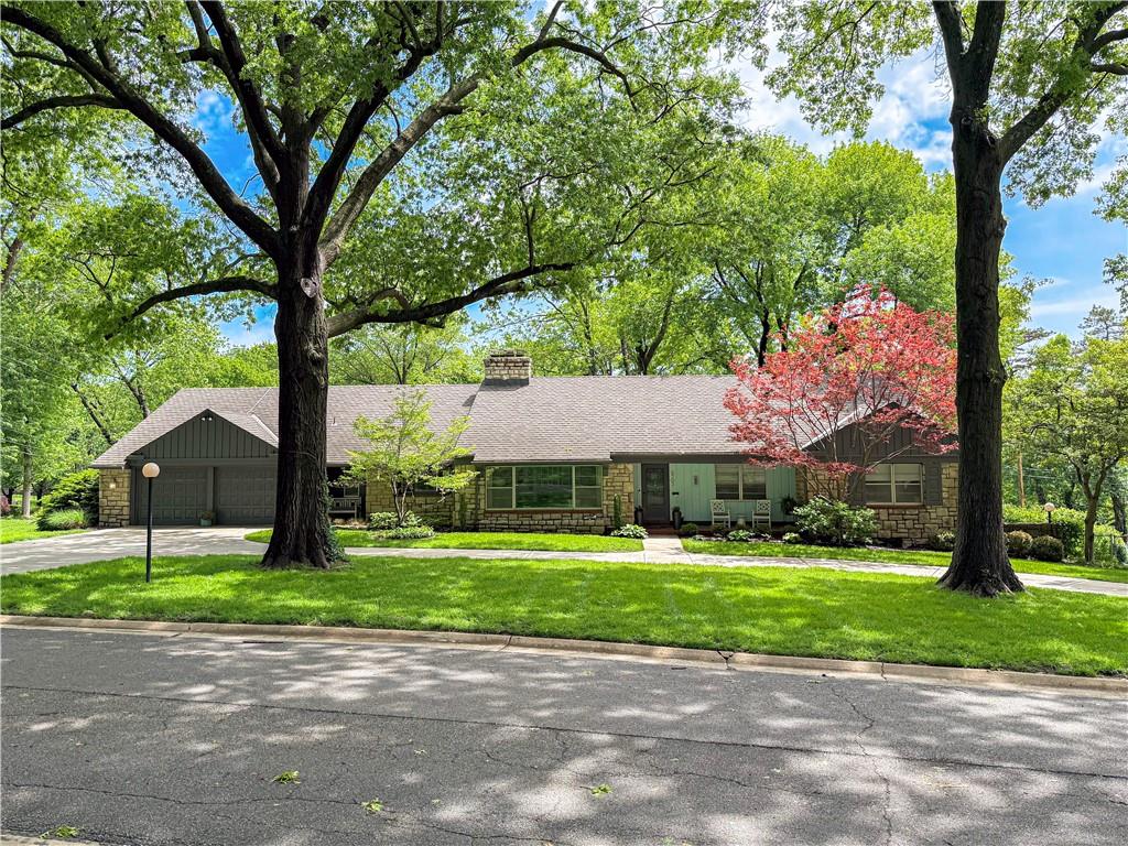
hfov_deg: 71.6
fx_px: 782
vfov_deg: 56.8
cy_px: 423
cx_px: 564
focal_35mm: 24
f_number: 1.8
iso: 100
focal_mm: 6.76
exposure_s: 1/2300
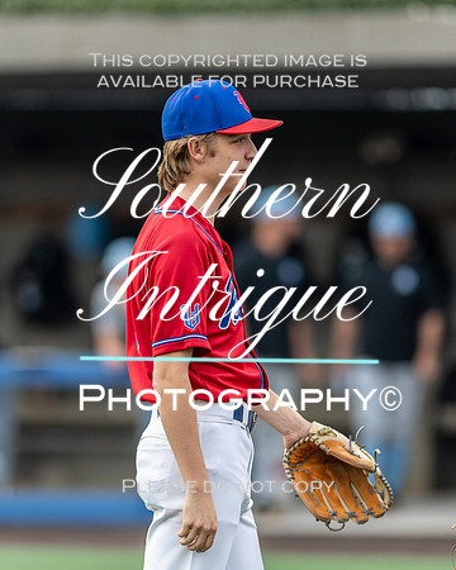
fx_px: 8549
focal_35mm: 507
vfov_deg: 3.8
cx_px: 215
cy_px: 293
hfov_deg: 3.1
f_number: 2.8
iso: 320
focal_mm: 300
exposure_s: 1/800
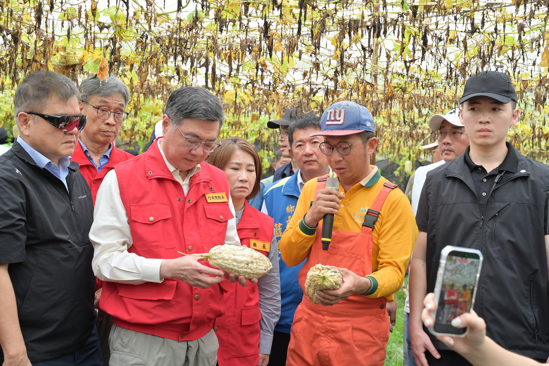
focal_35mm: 43
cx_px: 274
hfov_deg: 45.4
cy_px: 183
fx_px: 656
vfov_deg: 31.2
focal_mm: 43
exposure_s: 1/250
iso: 250
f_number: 5
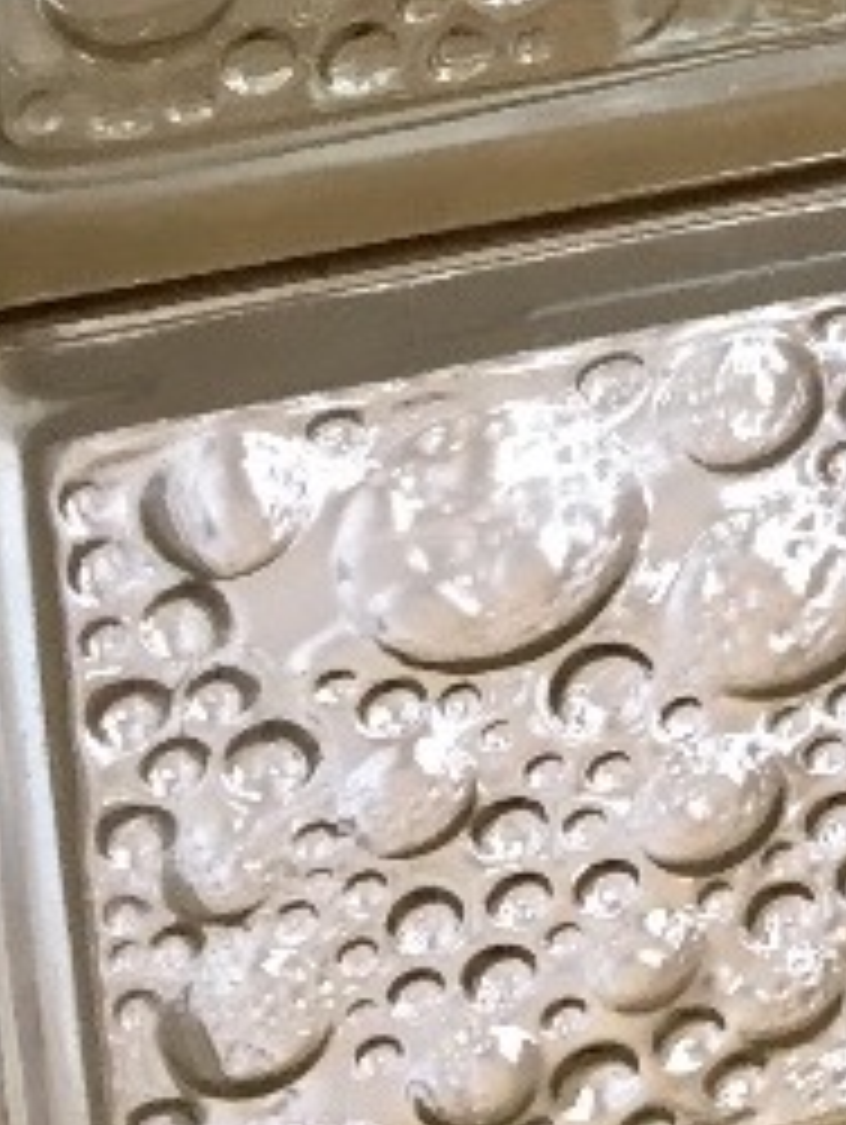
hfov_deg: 9.6
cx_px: 1948
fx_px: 4522
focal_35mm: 139
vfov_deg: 13.5
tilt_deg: -19.1
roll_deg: -1.9
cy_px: -450
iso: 40
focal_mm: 4.15
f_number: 2.2
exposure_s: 1/33
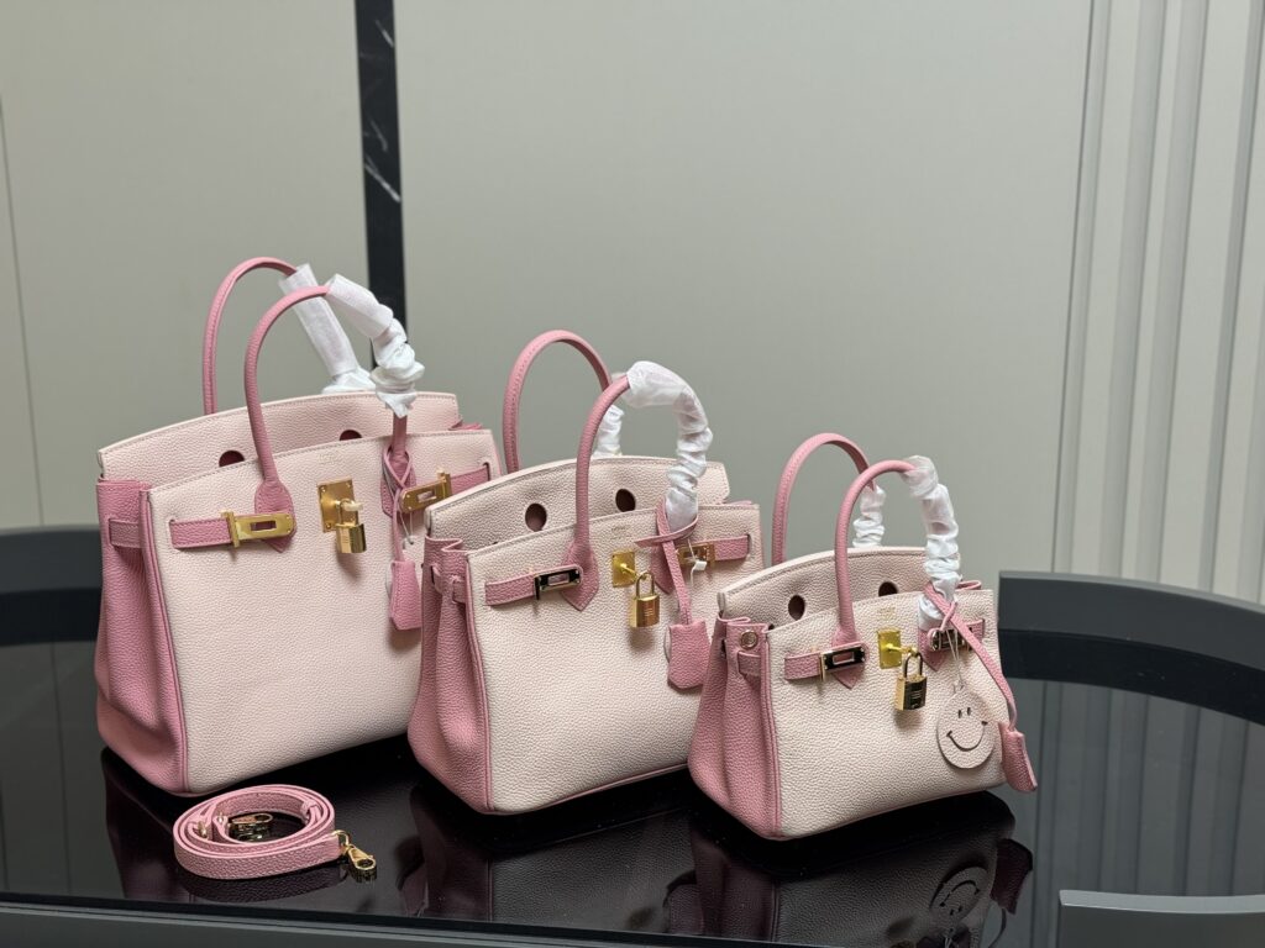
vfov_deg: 30.3
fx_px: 1754
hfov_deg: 39.7
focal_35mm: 48
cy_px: 474
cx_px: 632
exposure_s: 1/73
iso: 100
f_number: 1.78
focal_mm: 6.76
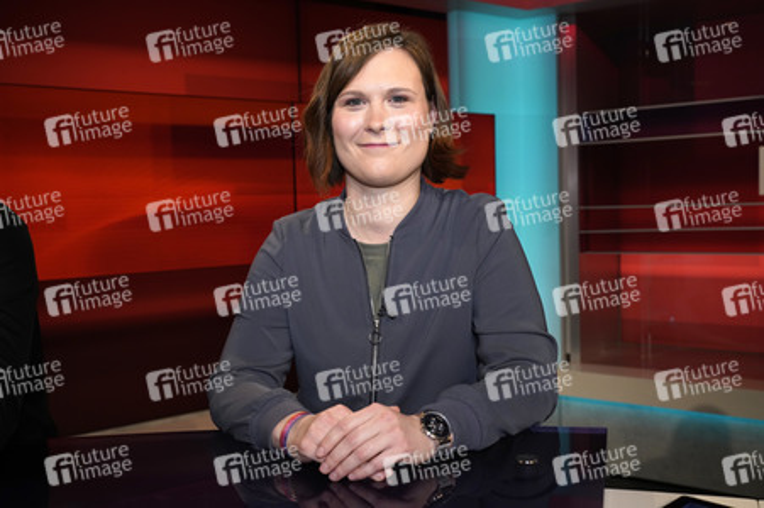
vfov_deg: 38.8
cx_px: 382
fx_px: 721
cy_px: 254
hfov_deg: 55.8
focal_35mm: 34
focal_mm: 34
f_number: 5
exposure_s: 1/160
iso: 1600
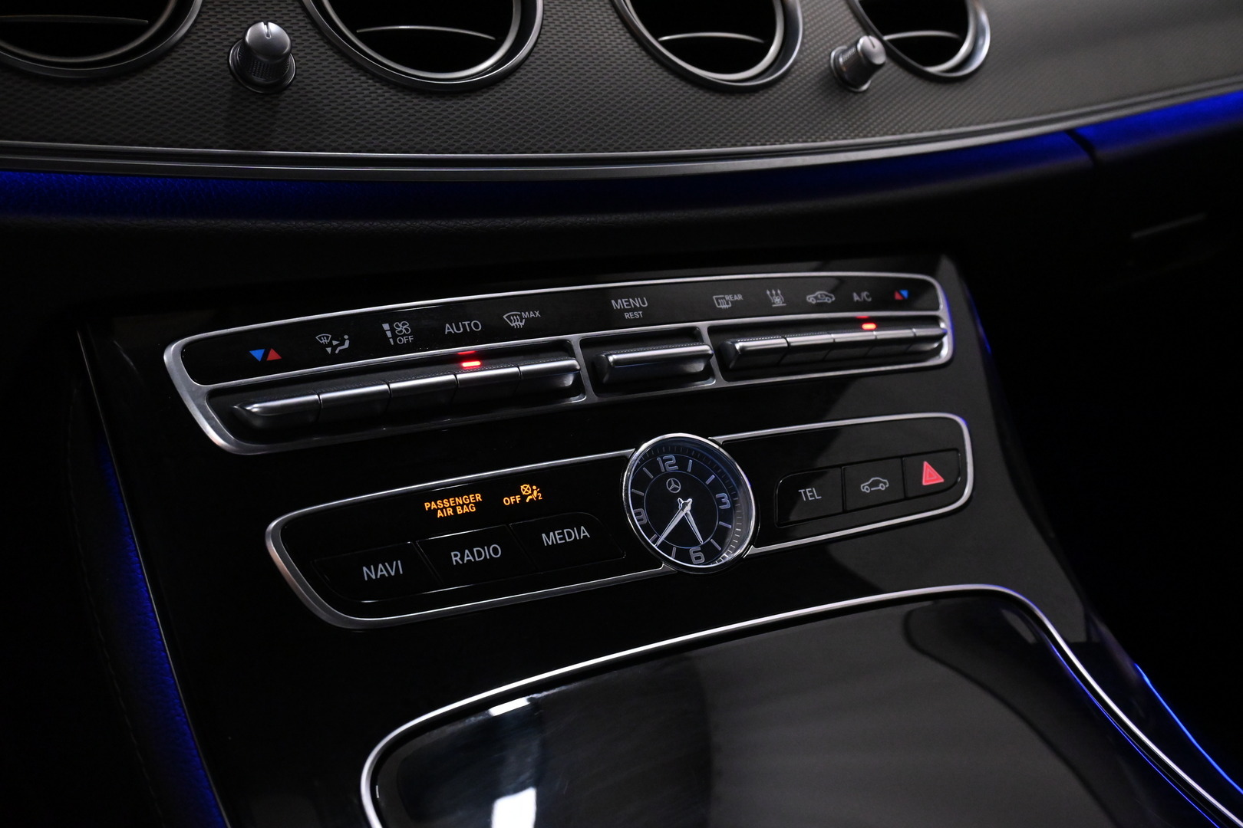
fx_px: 1243
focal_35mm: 36
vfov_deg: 36.9
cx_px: 622
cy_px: 414
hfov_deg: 53.1
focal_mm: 24
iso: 4000
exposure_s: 1/200
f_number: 5.6
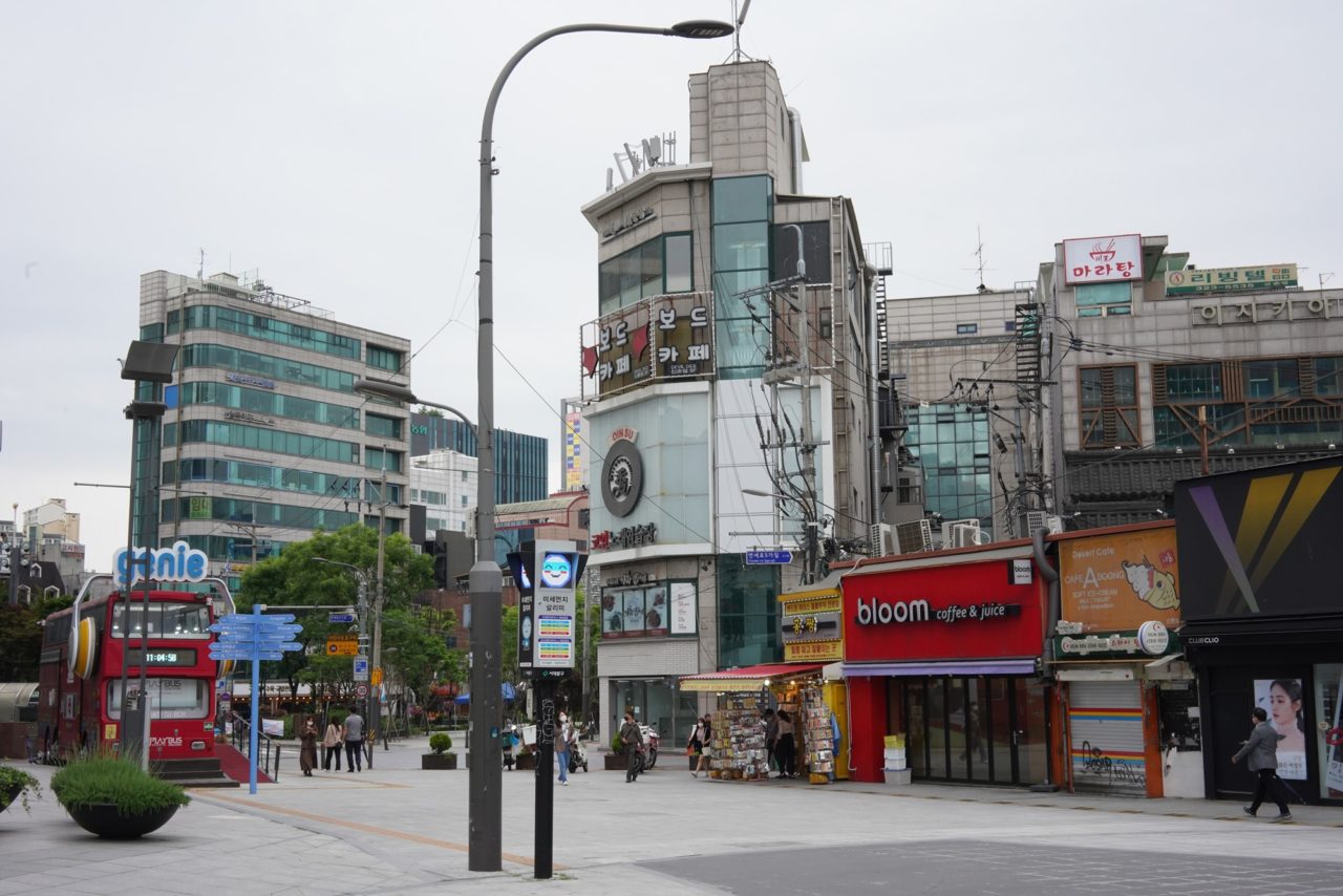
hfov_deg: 54.4
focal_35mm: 35
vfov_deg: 37.9
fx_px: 1306
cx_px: 672
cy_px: 448
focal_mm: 35
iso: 800
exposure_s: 1/125
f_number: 18
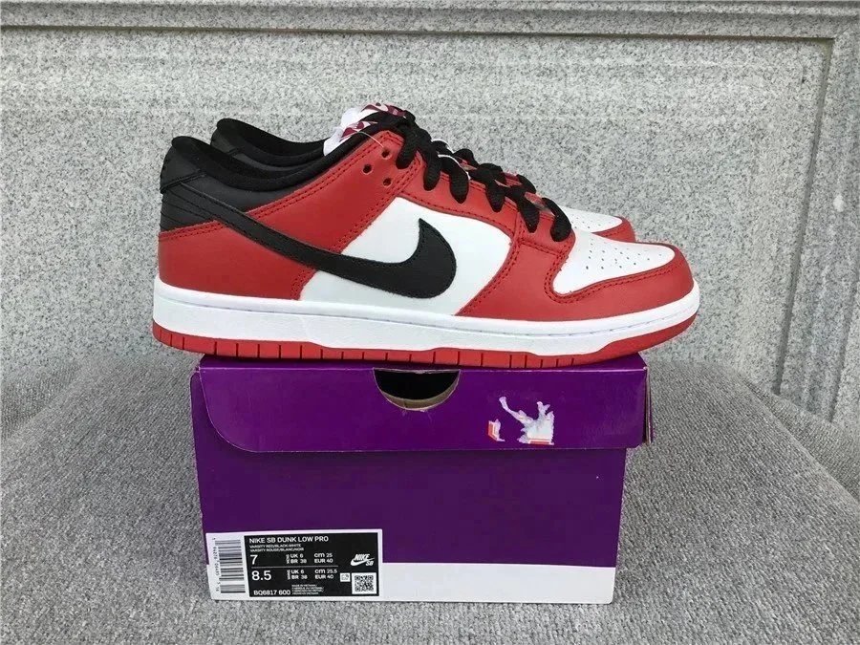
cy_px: 322
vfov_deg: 45.4
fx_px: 770
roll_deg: -0.3
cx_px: 430
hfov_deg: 58.4
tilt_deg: -18.2
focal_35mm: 31
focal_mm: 3.3
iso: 25
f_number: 2.4
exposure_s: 1/272
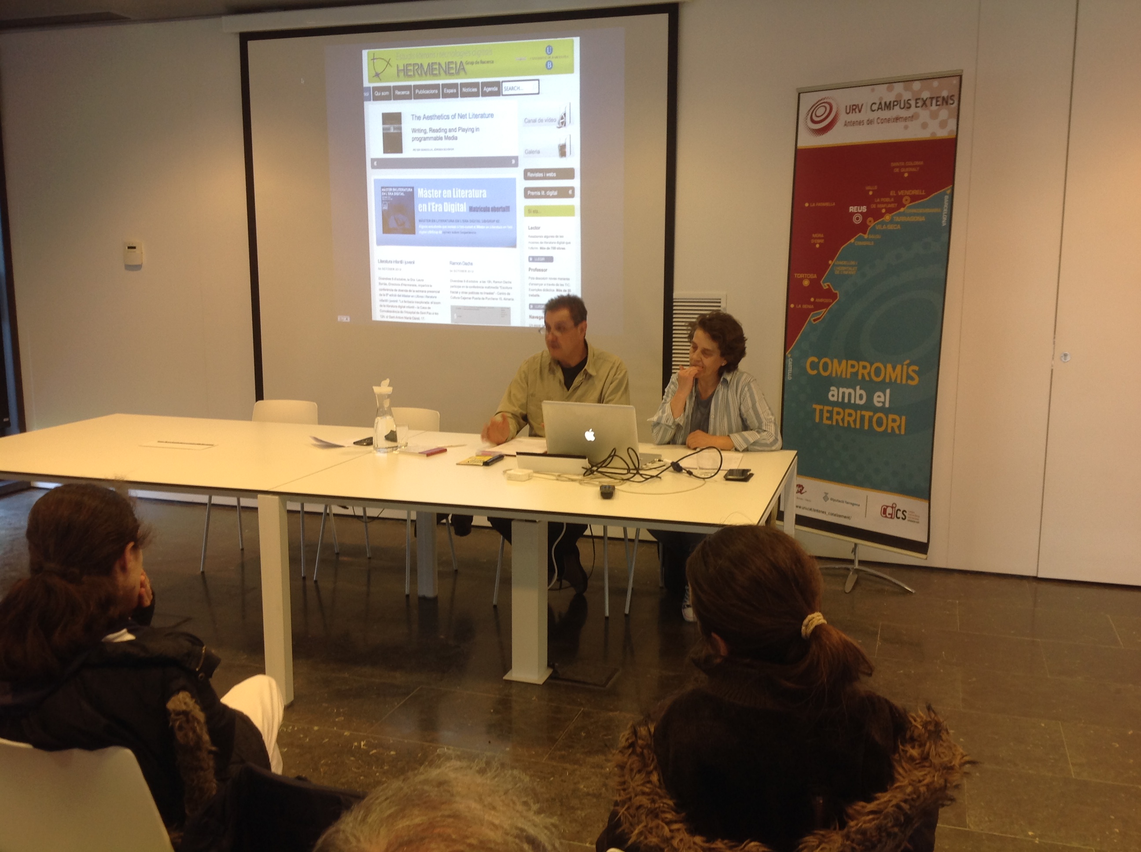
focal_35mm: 35
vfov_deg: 40.6
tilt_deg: -8.1
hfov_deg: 52.7
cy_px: 426
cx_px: 570
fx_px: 1152
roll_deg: -0.6
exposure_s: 1/17
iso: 50
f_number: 2.4
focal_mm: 4.28
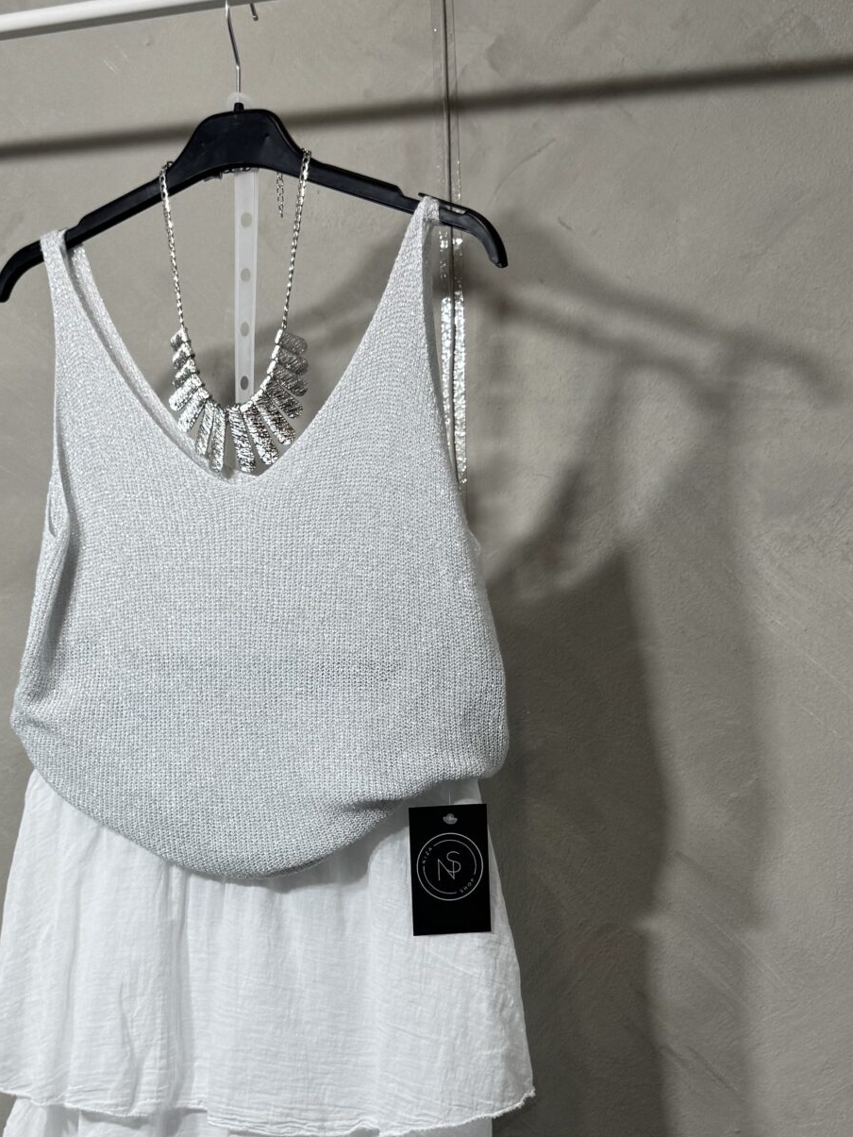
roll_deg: -0.8
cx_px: 334
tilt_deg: -6.6
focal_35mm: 51
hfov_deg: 28.5
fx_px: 1675
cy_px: 819
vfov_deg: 36.8
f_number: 1.78
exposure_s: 1/442
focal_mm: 6.76
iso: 80
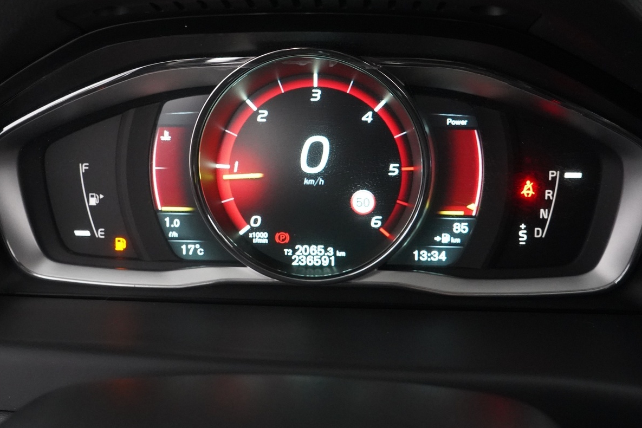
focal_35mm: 41
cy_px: 165
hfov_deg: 47.4
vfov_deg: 32.5
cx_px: 308
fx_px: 731
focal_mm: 30
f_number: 6.3
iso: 10000
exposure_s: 1/40
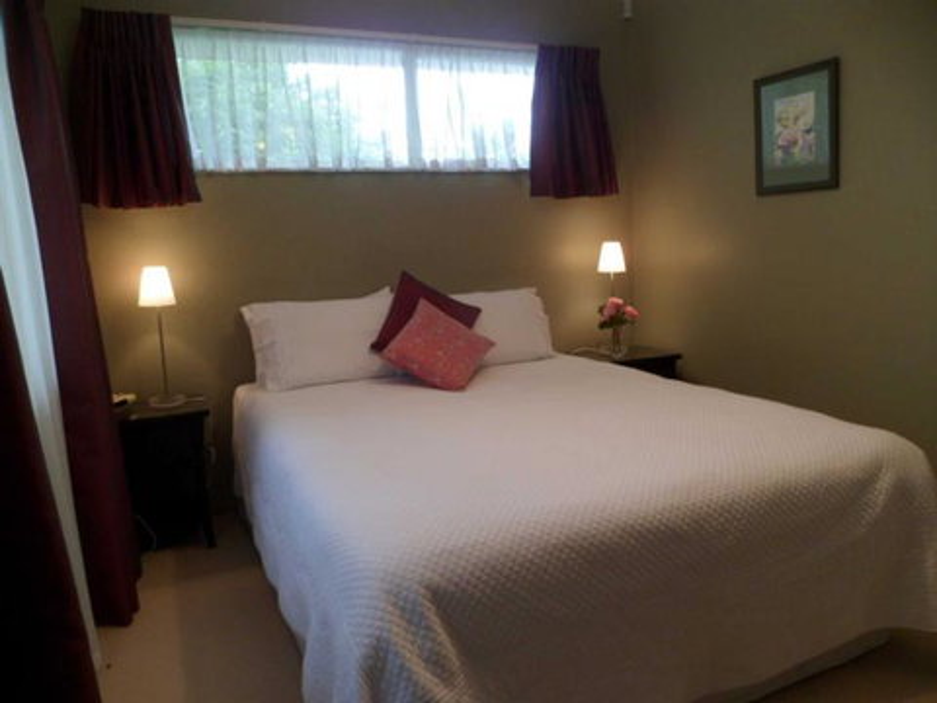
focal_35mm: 26
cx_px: 468
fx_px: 704
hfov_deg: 67.3
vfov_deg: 53.1
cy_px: 352
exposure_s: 1/45
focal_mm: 4.9
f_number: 3.3
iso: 100
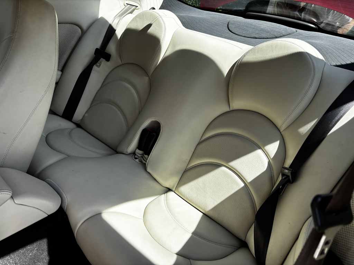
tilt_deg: -26.0
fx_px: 266
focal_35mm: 26
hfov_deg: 67.3
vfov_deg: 53.1
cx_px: 177
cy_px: 132
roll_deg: -9.8
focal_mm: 5.96
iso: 50
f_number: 1.6
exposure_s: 1/1016
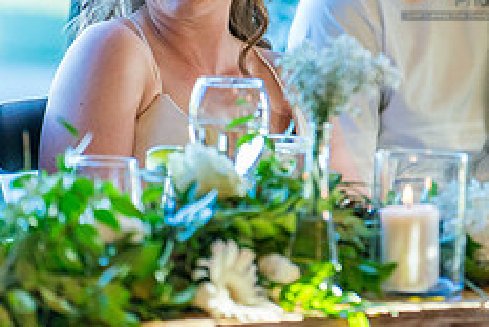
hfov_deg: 5.5
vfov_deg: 3.7
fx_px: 5073
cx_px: 491
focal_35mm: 373
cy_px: -12
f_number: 2.8
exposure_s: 1/400
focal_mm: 150
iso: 1000
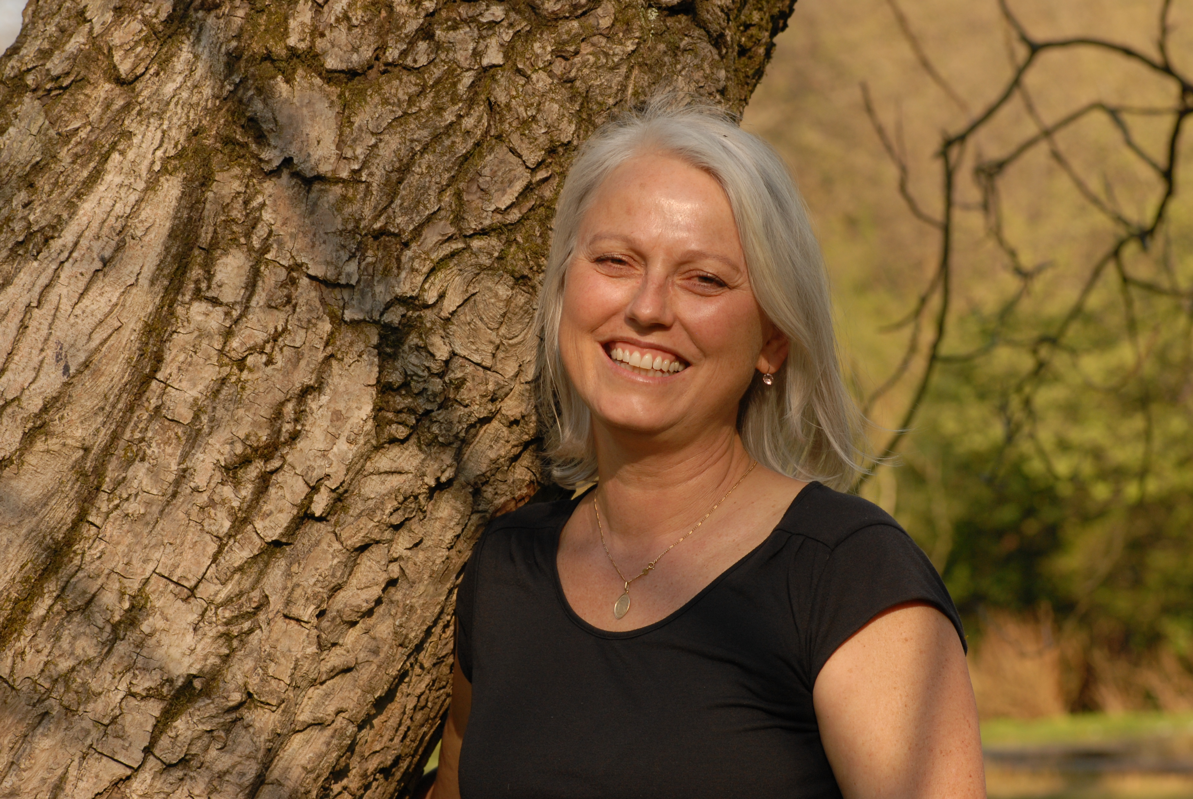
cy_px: 400
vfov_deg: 8.7
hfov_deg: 13.0
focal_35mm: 158
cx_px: 596
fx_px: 5226
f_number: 7.1
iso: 200
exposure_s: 1/200
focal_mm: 105
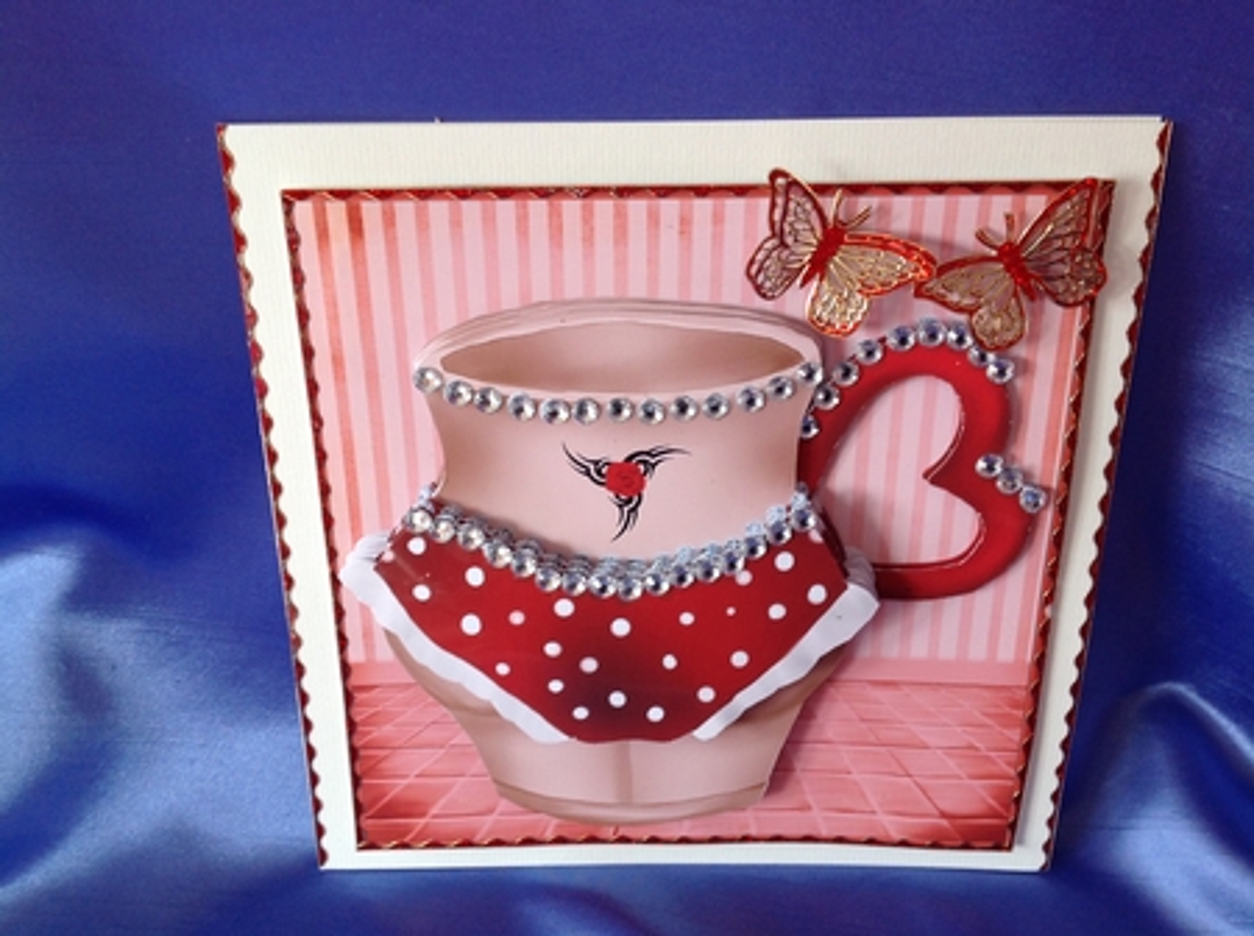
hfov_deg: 52.7
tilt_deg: -43.1
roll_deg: -0.2
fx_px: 1266
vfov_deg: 40.6
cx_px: 627
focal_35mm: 35
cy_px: 468
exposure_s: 1/15
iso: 64
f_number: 2.4
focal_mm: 4.28
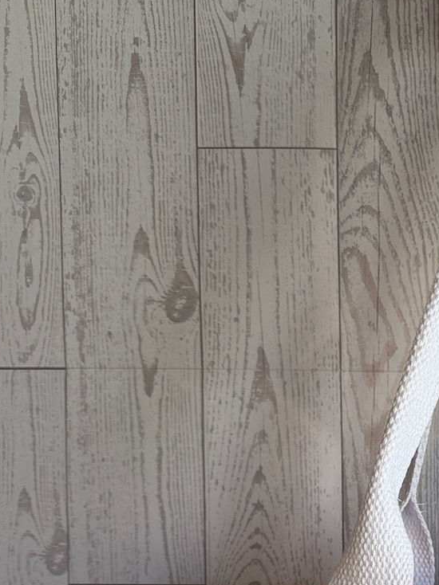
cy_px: 565
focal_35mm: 67
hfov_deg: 20.0
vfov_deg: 27.5
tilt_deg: -4.2
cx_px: 575
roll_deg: -1.5
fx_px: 1134
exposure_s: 1/120
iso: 100
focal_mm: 6.76
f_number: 1.78
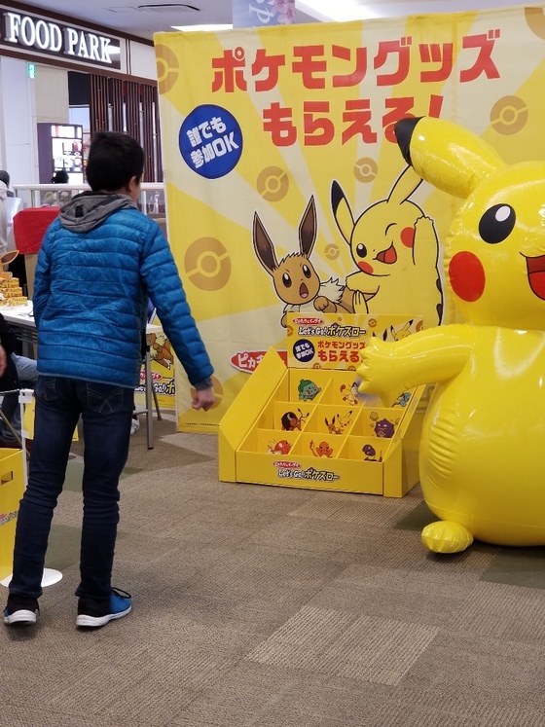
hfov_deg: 28.0
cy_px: 364
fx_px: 1092
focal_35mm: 52
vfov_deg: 36.8
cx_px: 272
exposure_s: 1/30
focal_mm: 6
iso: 100
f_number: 2.4
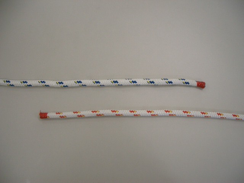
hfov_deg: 52.6
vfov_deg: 40.7
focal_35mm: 35
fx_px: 247
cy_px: 92
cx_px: 122
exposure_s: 1/60
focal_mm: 5.8
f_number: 2.6
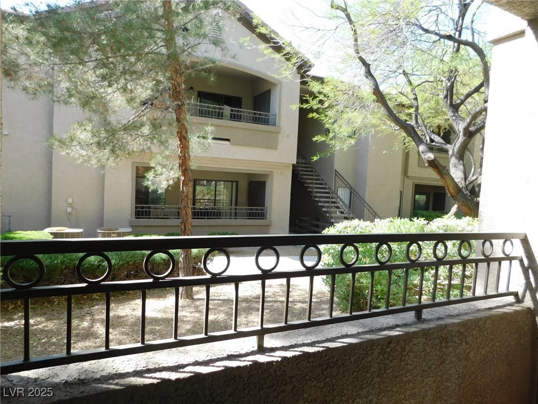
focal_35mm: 23
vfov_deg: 58.9
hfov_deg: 73.9
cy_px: 202
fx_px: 357
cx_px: 269
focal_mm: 4
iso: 125
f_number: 3
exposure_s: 1/250
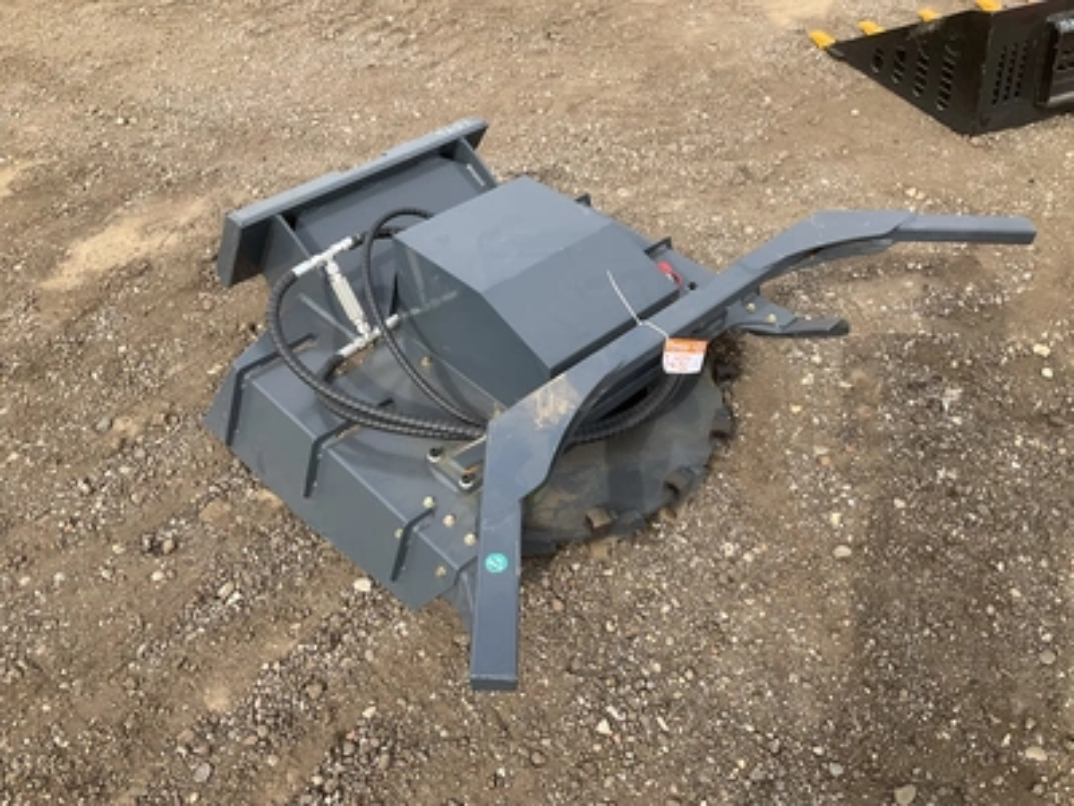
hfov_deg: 61.7
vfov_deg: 48.2
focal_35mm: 29
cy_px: 403
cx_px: 537
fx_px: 900
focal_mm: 3
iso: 25
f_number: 1.8
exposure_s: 1/657
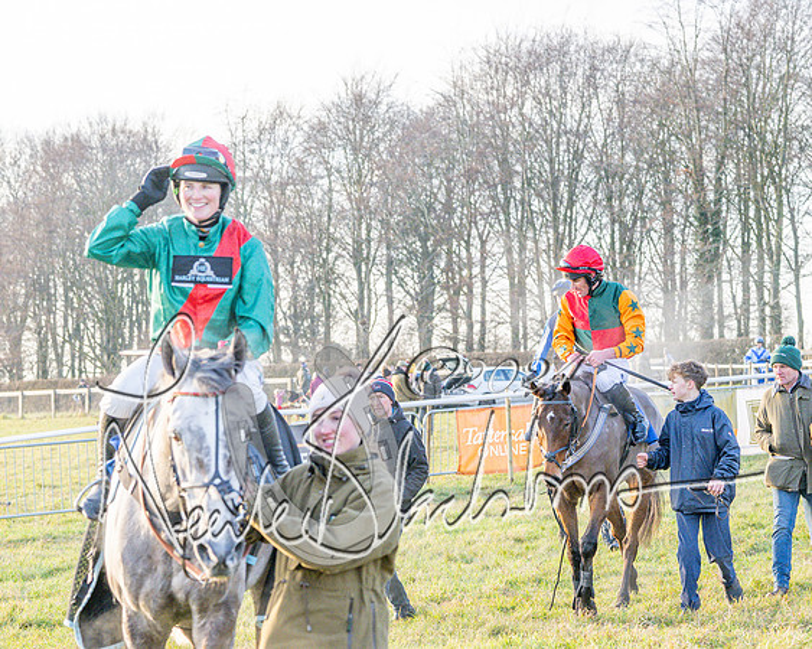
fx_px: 2766
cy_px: 324
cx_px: 324
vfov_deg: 13.4
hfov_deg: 16.7
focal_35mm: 115
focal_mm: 68
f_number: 4
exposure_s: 1/1000
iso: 800
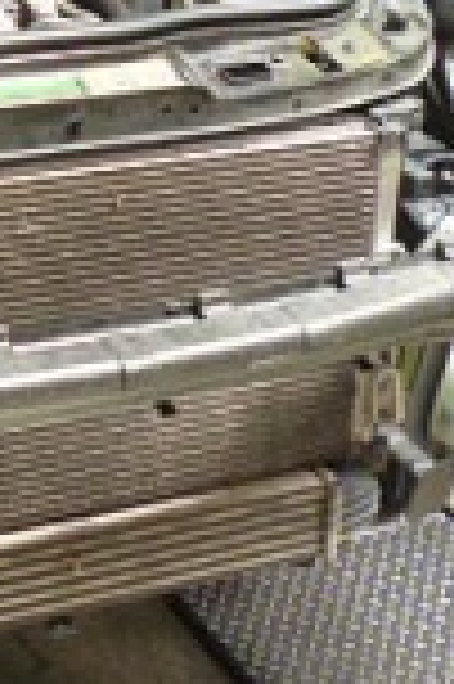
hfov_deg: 14.9
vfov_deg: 22.3
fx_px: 1649
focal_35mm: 87
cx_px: -162
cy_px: -34
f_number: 2.5
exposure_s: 1/60
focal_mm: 4.3
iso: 320
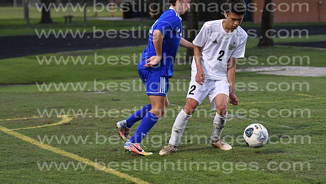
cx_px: 174
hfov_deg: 15.0
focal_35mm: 144
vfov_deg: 8.5
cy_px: 74
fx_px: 1241
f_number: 3.2
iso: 3200
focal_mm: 85
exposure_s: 1/800
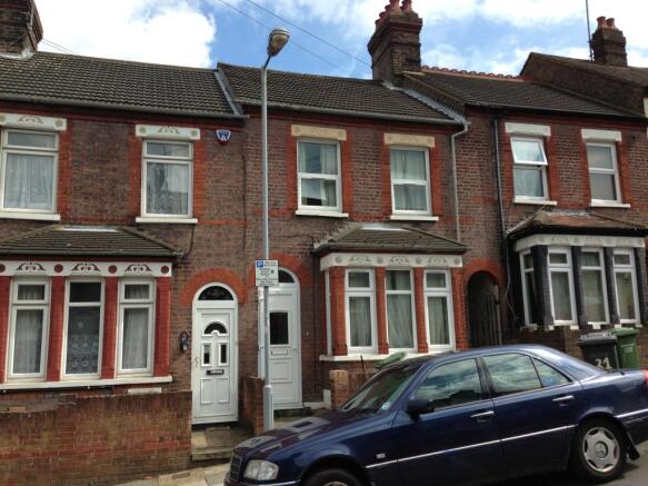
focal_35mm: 33
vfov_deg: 42.9
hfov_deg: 55.4
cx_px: 324
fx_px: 618
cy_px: 243
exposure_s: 1/1130
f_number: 2.4
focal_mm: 4.13
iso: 50
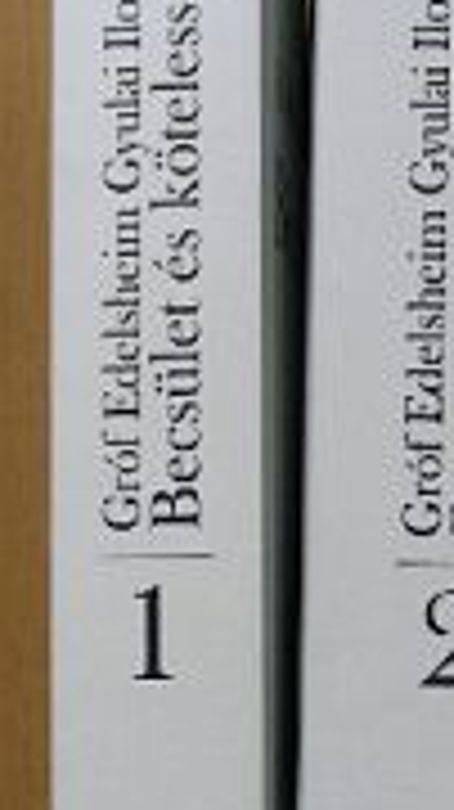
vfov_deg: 20.1
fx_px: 2230
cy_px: 772
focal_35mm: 104
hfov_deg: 11.6
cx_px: 283
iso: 52
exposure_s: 1/29.8
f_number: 3.5
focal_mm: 6.3
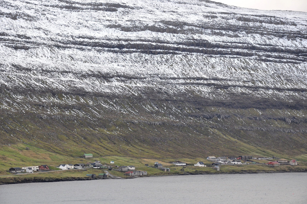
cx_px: 154
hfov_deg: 15.2
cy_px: 102
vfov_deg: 10.1
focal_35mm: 135
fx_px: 1150
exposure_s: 1/200
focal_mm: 90
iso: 400
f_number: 10
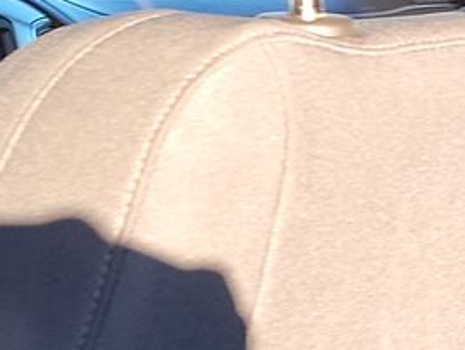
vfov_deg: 10.4
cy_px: 322
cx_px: 927
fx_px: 1909
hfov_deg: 12.3
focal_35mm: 142
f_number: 1.8
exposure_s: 1/59
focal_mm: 6.7
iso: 76
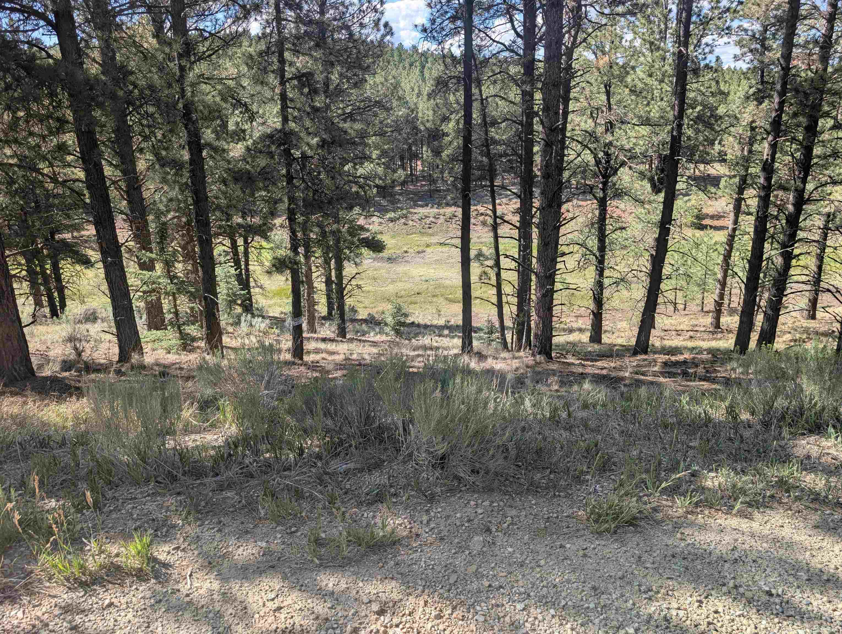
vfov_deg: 56.9
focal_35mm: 24
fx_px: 585
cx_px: 421
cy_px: 317
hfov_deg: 71.5
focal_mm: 6.9
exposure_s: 1/475
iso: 23
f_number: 1.68
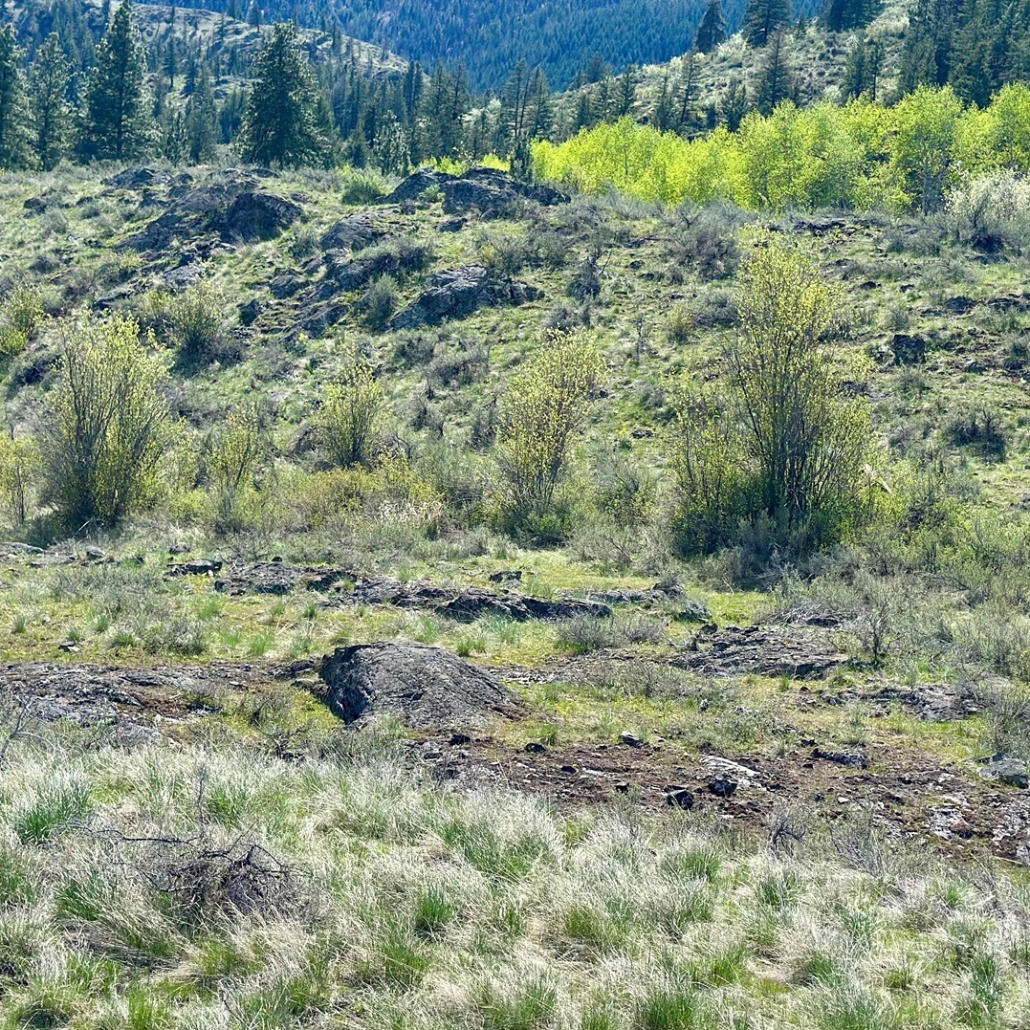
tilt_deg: -1.2
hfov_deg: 27.3
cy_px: 513
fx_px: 2121
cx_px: 555
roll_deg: -6.3
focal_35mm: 63
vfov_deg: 27.3
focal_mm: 6.86
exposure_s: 1/2809
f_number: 1.78
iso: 100
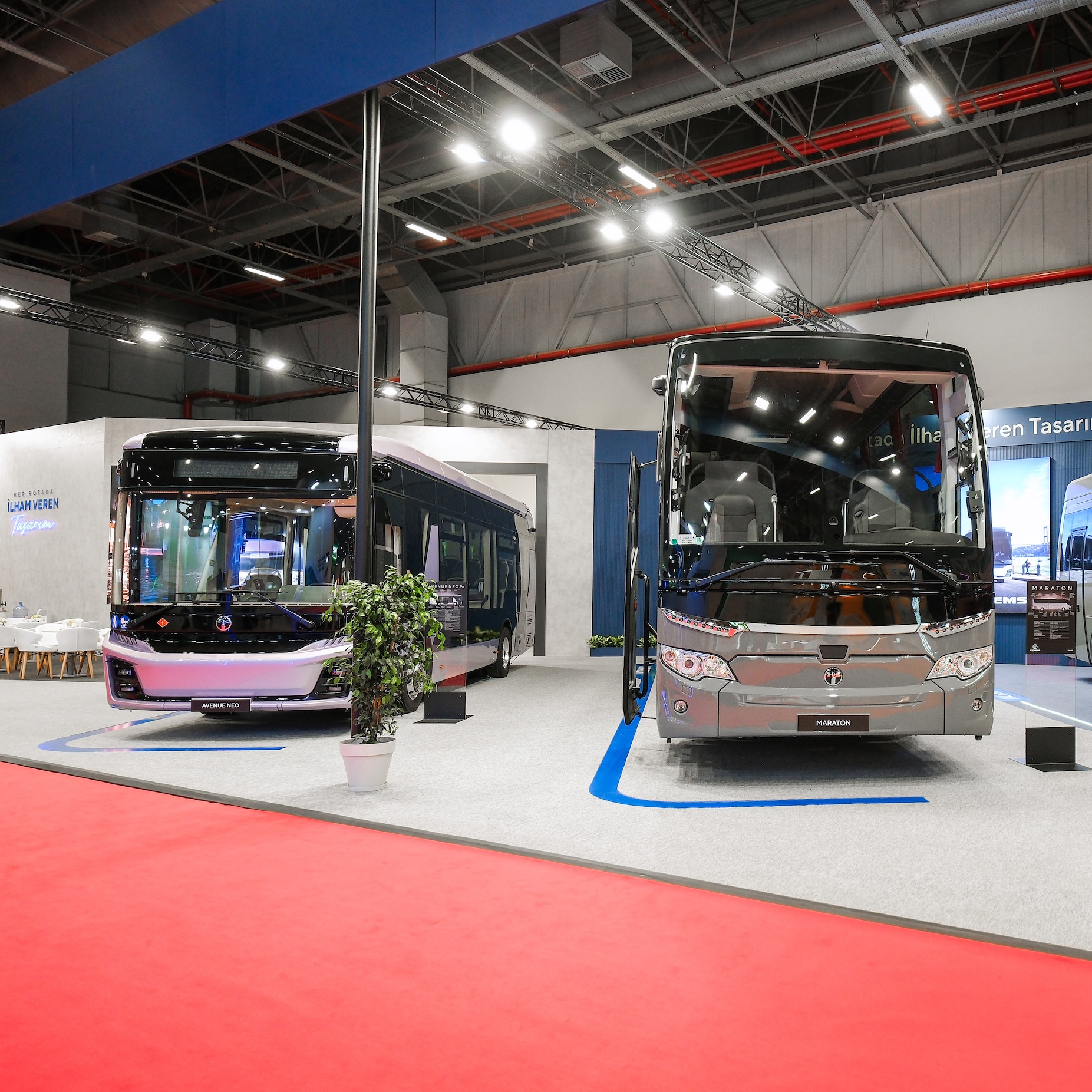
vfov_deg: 60.9
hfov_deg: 58.3
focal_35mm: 26
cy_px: 555
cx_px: 796
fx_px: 928
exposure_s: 1/125
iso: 640
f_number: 2.8
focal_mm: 13.4
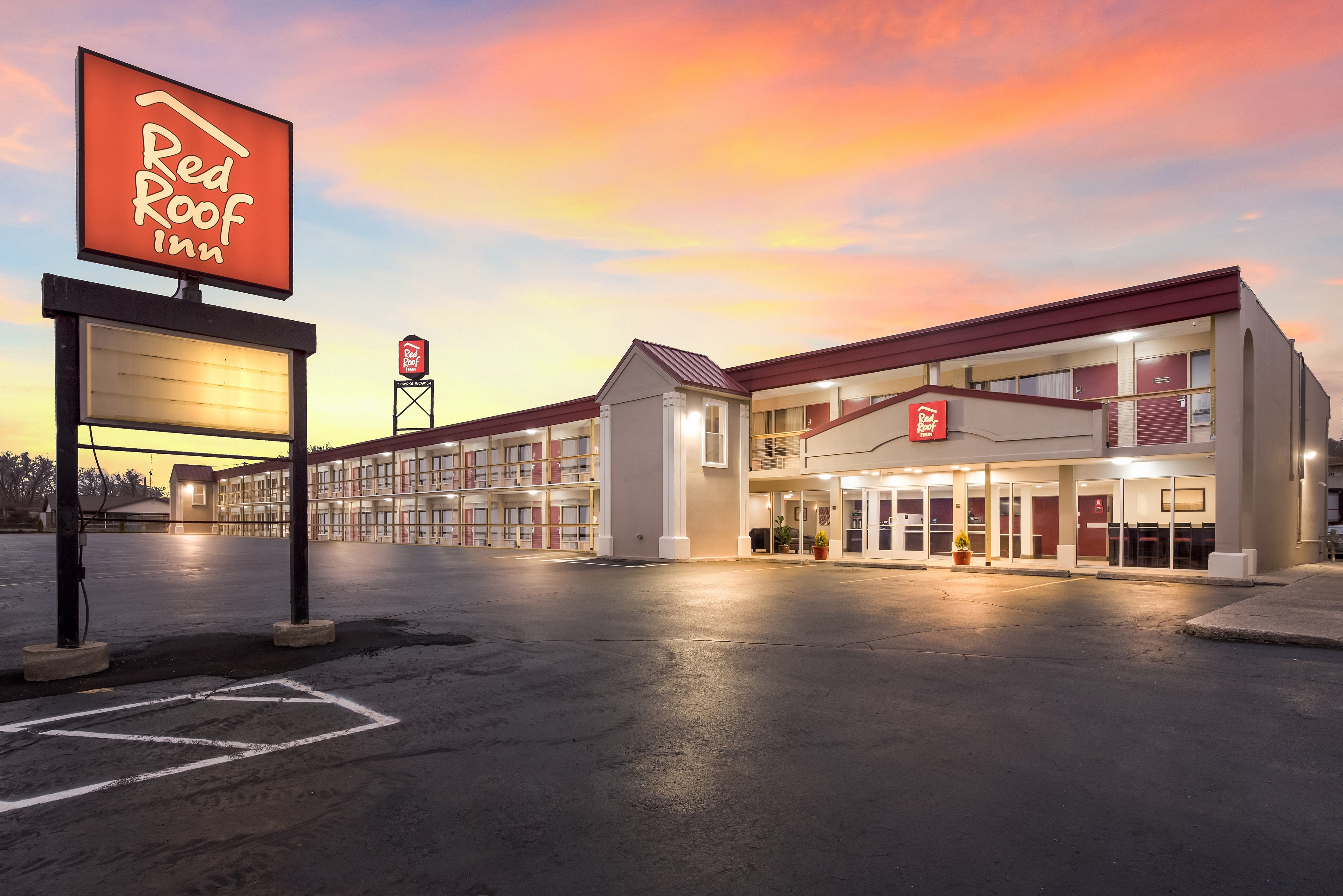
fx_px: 672
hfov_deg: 90.0
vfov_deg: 67.4
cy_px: 448
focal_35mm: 18
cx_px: 672
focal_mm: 18
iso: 400
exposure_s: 1/2.5
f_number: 8
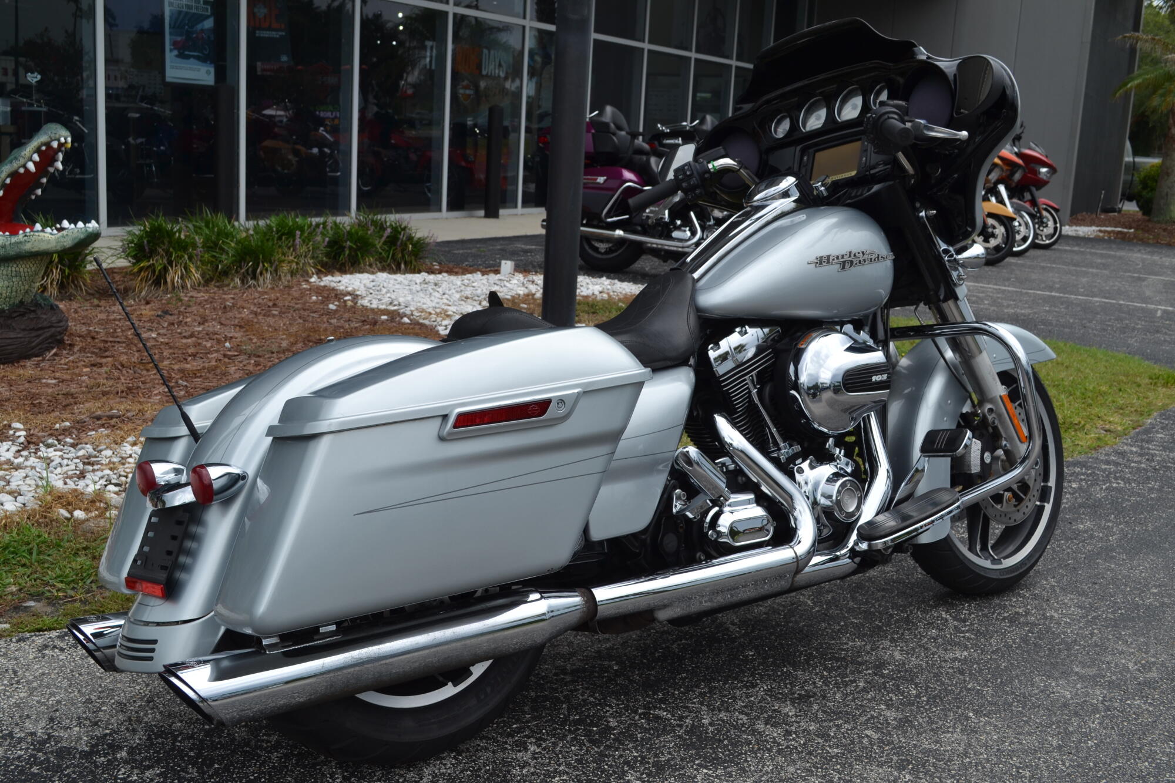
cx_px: 588
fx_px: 1273
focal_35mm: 39
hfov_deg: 49.6
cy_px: 392
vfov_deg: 34.2
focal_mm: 26
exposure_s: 1/250
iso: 100
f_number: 7.1
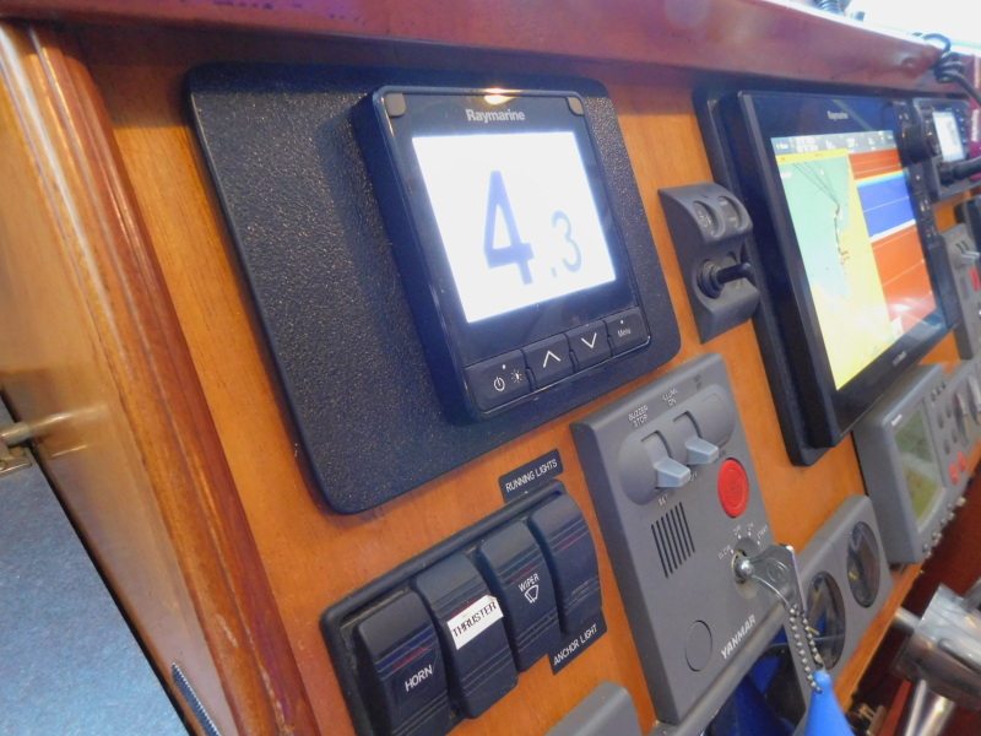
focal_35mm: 23
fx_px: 652
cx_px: 490
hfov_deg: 73.9
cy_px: 368
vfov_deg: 58.9
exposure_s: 1/8
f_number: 3
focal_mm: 4
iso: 560
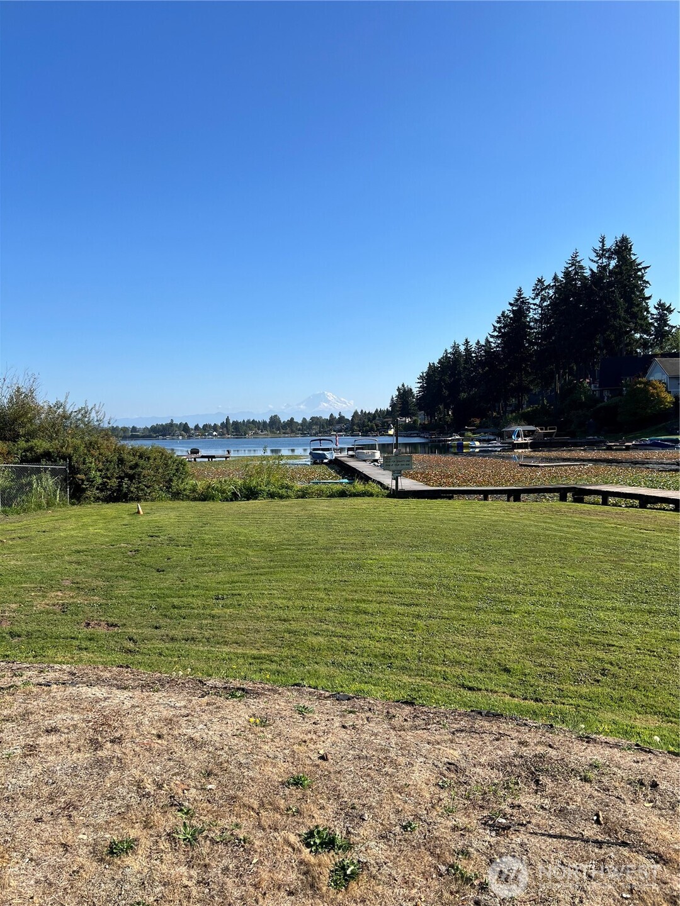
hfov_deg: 53.1
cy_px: 453
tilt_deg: -2.0
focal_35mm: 26
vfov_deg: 67.3
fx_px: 681
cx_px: 340
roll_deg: +0.7
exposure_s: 1/3704
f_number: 1.5
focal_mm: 5.7
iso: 50
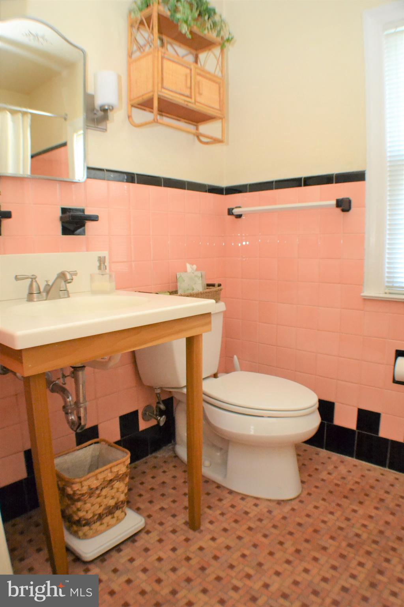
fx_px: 505
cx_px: 202
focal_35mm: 30
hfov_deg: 43.6
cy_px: 304
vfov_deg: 61.9
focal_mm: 20
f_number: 3.8
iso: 3200
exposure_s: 1/60
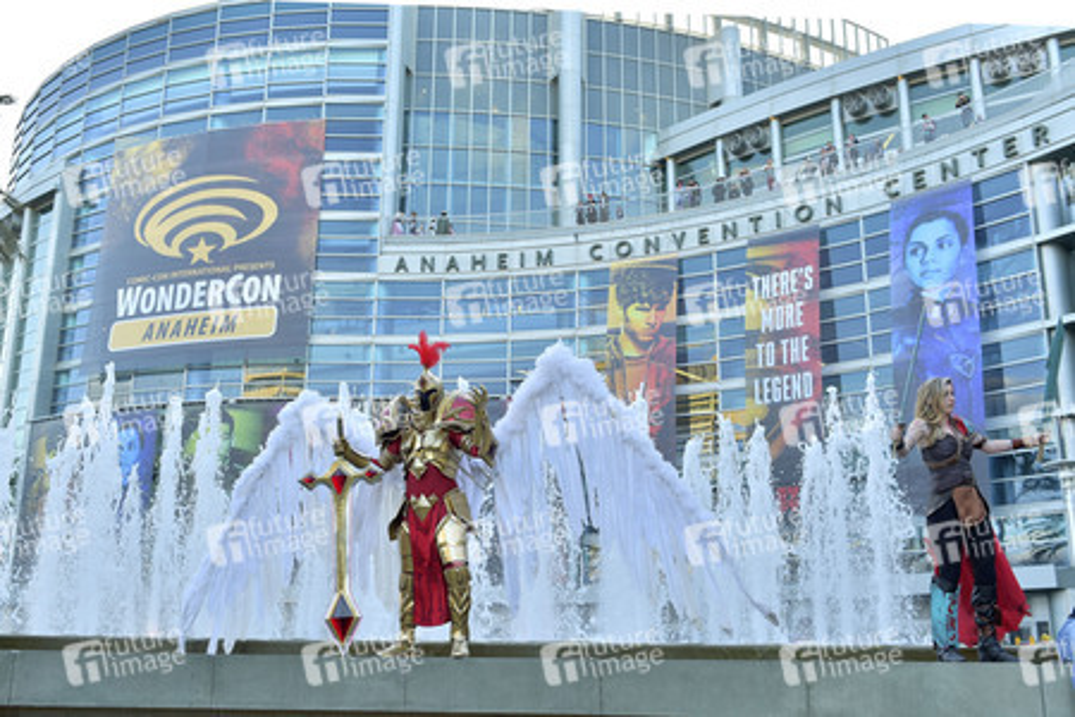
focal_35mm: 32
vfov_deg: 41.1
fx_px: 955
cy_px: 358
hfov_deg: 58.7
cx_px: 538
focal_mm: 32
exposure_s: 1/250
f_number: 5
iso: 250
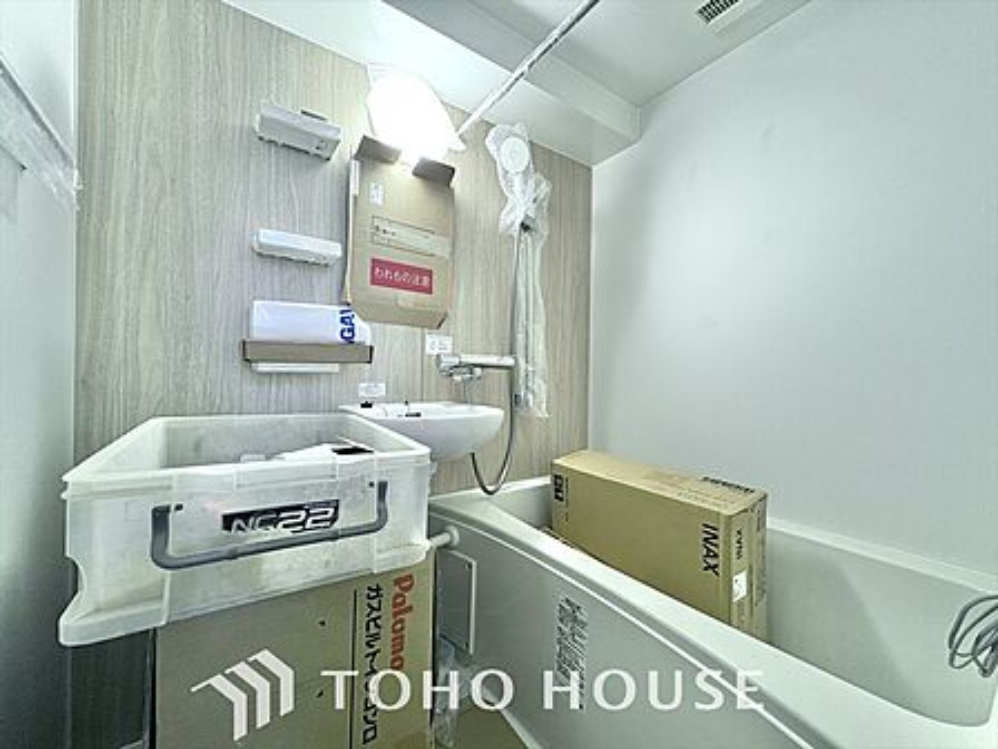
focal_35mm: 14
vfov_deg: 85.7
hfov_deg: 102.1
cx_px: 499
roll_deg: -0.1
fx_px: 404
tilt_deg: +0.4
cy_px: 374
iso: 250
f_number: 2.2
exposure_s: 1/50
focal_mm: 2.22
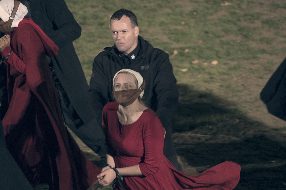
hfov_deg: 26.0
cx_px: 143
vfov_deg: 17.5
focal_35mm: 78
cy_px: 95
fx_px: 620
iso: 800
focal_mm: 52
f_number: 2.8
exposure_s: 1/200
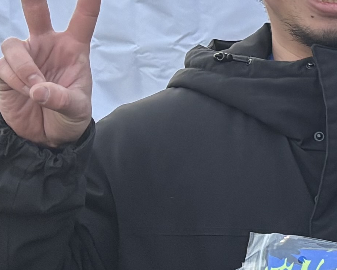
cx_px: 654
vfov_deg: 9.7
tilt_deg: -12.9
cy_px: 264
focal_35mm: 158
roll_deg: -1.1
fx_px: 1576
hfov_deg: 11.2
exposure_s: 1/84
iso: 125
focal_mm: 5.96
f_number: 1.6
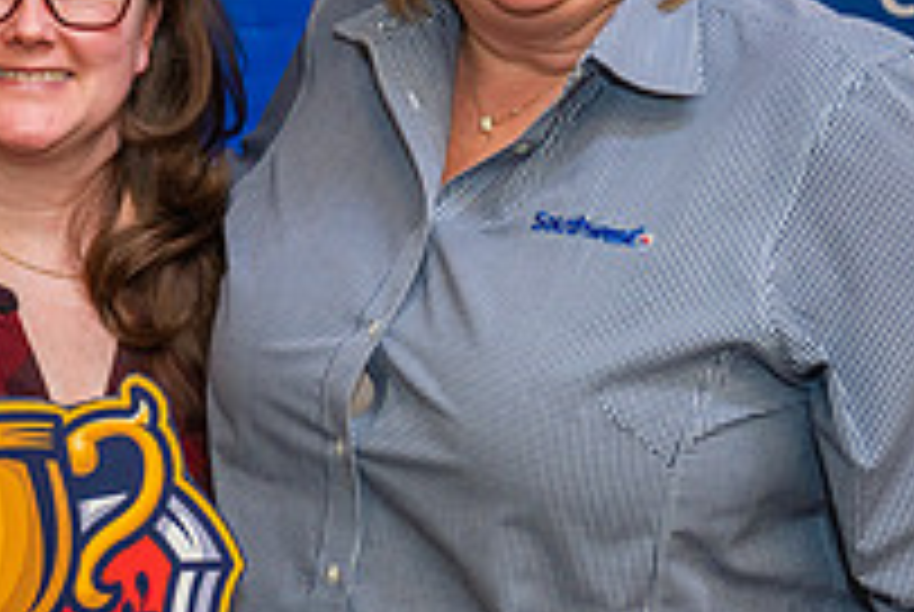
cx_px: 198
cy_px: 209
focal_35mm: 117
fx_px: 2975
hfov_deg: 17.3
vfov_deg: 11.7
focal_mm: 41
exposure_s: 1/160
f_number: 4
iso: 1250
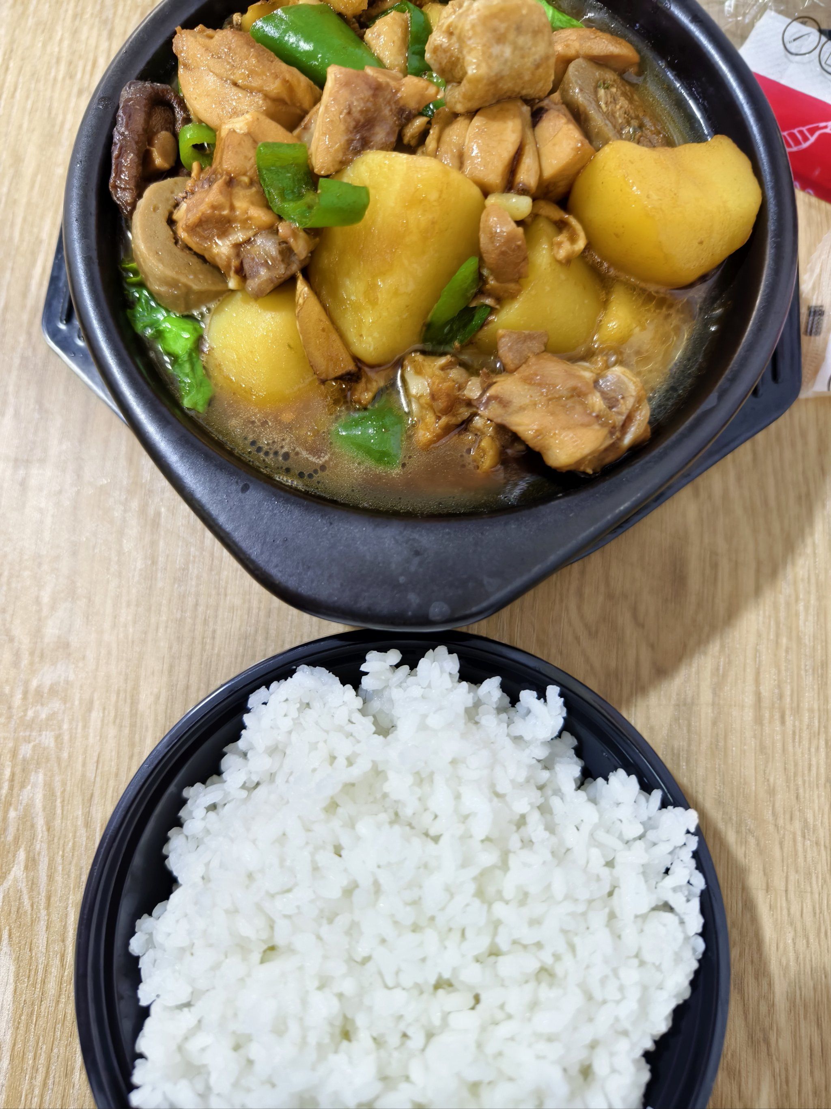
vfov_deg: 73.9
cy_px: 554
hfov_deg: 58.9
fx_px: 736
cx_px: 416
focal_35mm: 23
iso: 636
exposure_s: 1/33.3
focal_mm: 8.67
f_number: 1.75
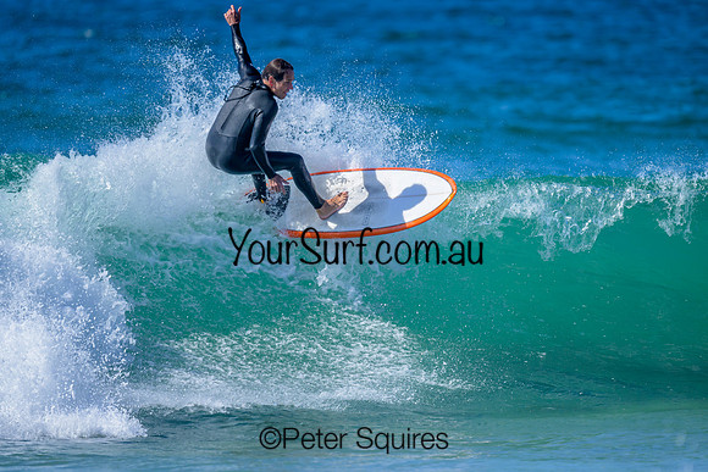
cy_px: 236
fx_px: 15736
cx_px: 354
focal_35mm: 800
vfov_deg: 1.7
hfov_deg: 2.6
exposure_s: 1/2000
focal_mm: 800
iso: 400
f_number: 6.3
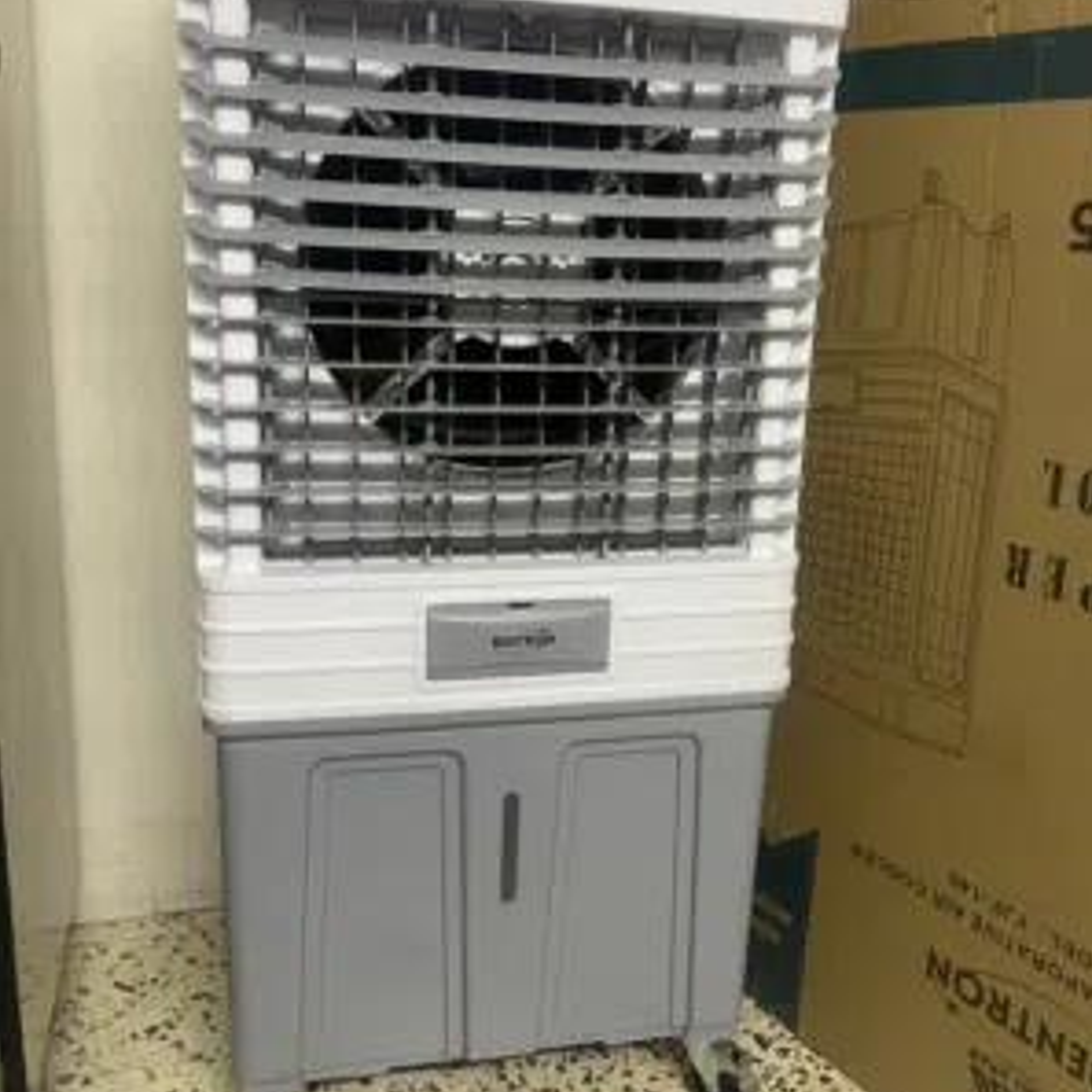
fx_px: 1106
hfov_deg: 52.5
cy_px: 474
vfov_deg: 52.4
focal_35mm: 31
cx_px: 548
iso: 500
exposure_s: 1/50
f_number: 1.6
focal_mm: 4.2
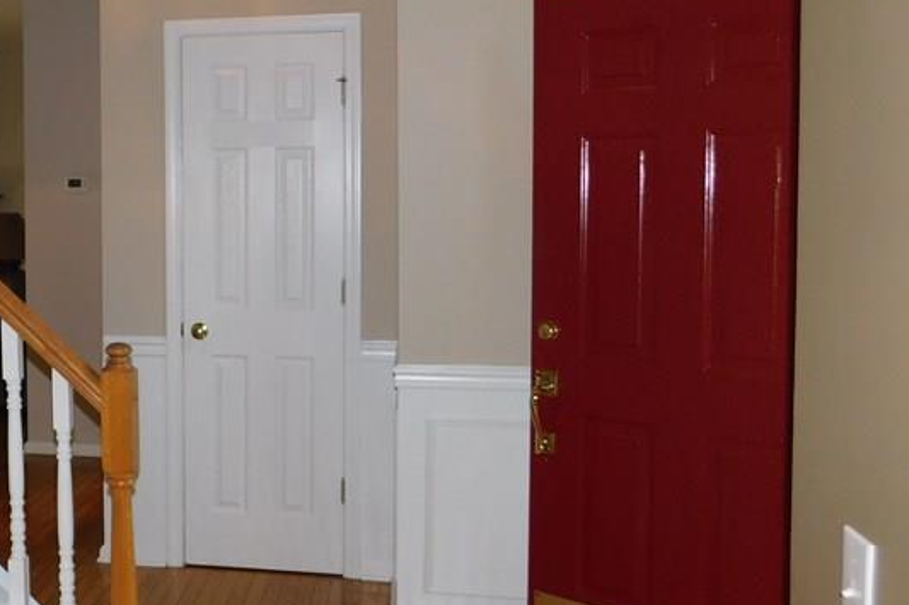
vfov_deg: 29.1
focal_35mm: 46
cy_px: 232
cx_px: 111
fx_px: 1161
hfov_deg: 40.0
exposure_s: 1/30
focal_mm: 4
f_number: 3
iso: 200
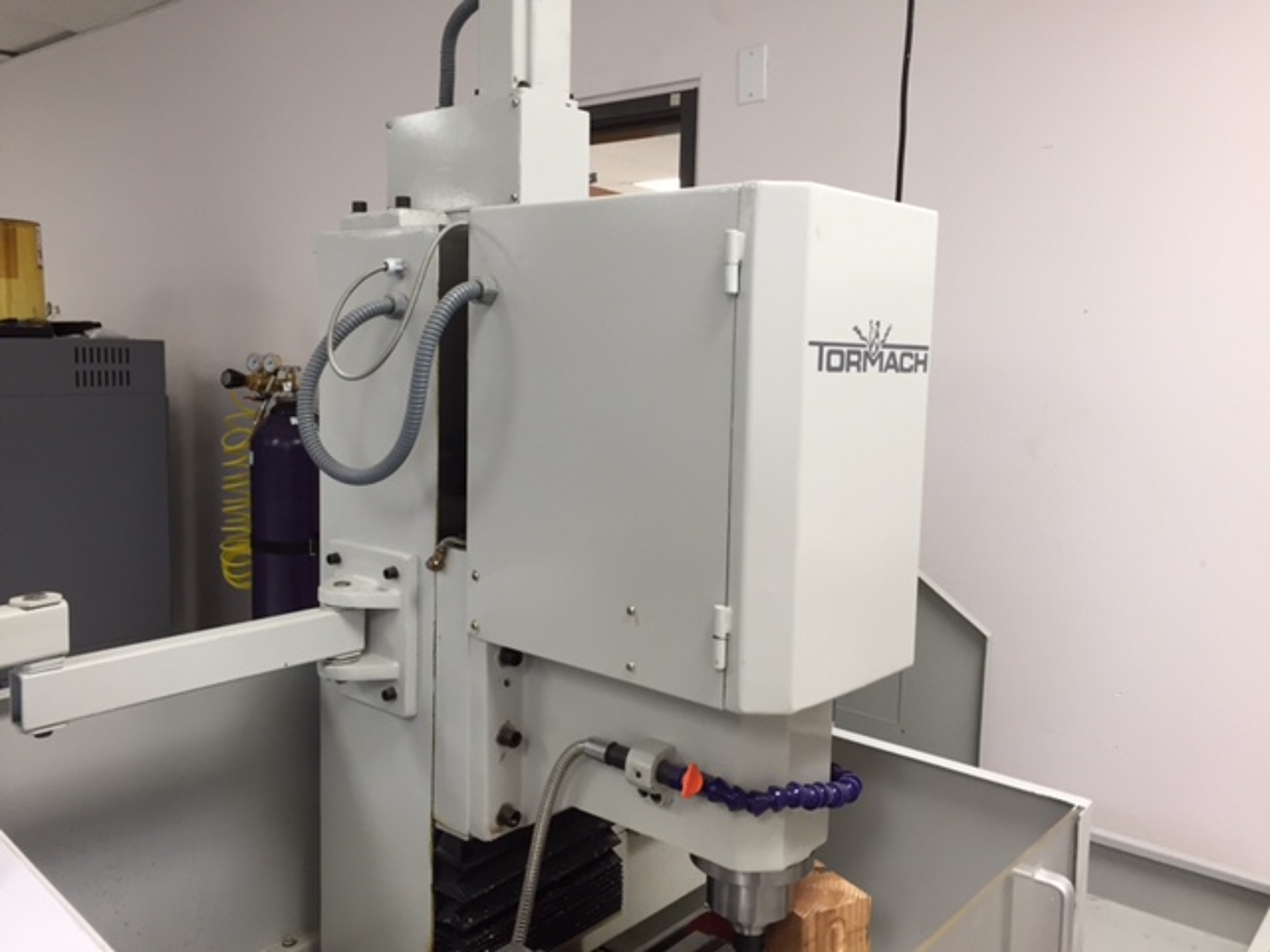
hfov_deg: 61.7
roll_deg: +0.0
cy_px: 476
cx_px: 635
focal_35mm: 29
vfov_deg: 48.2
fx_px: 1064
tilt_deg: -7.5
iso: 40
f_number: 2.2
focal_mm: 4.15
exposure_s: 1/30
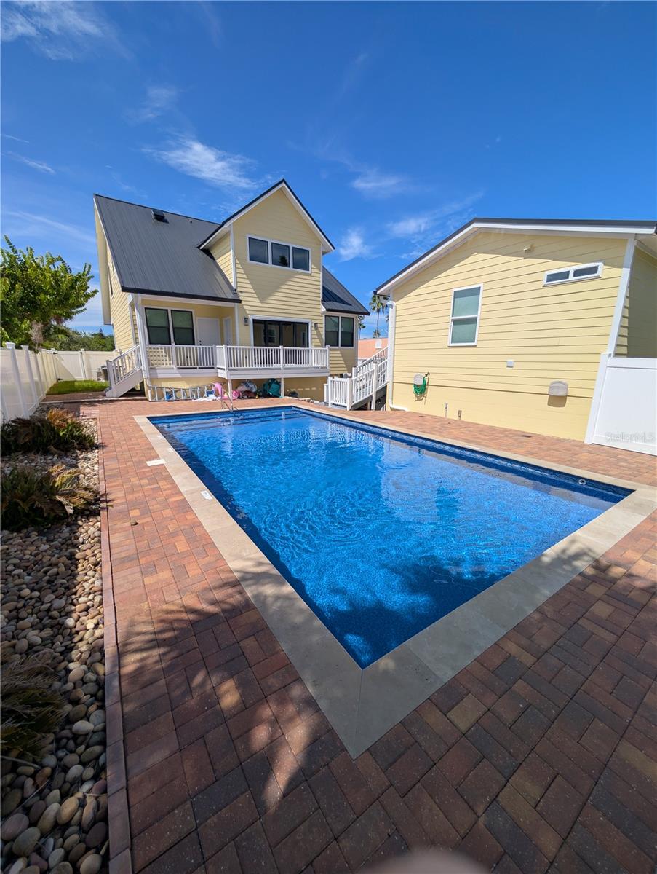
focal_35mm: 12
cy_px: 437
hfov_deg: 94.6
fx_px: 303
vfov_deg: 110.5
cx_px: 328
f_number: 1.7
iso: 55
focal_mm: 2.02
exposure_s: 1/4902
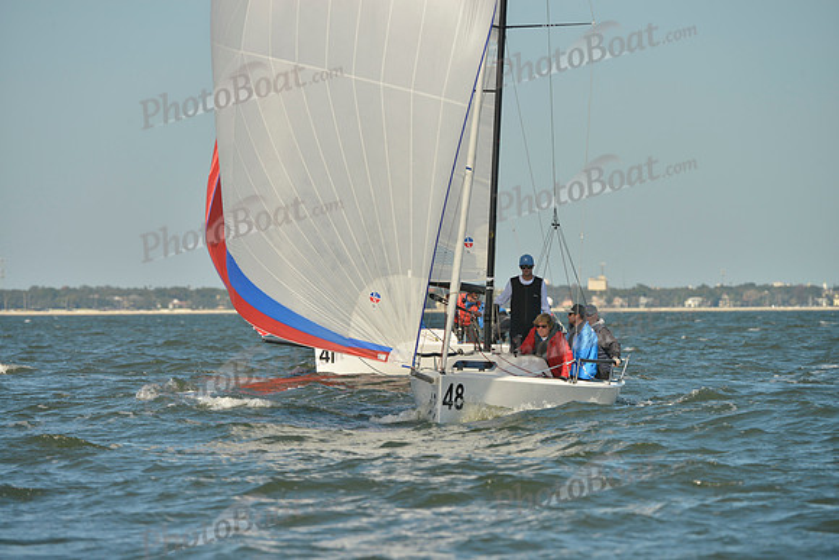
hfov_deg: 7.1
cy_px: 280
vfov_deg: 4.7
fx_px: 6760
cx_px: 420
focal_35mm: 290
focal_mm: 290
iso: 200
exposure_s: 1/1000
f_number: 7.1
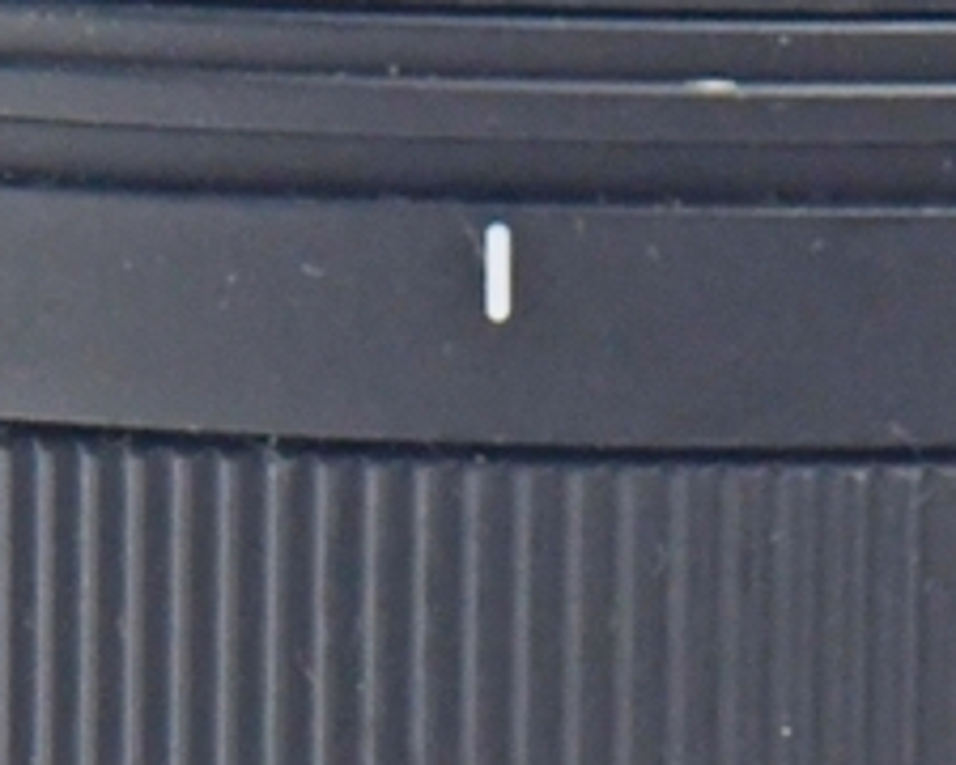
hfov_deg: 2.6
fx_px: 21277
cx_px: 557
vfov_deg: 2.1
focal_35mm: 752
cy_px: 965
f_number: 8
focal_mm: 80
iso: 1250
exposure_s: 1/125
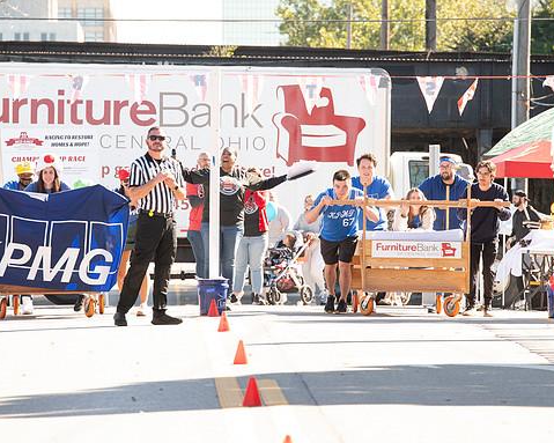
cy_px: 219
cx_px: 253
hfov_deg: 6.4
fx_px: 4934
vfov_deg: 5.1
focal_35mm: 301
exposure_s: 1/320
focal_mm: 200
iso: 640
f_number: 7.1
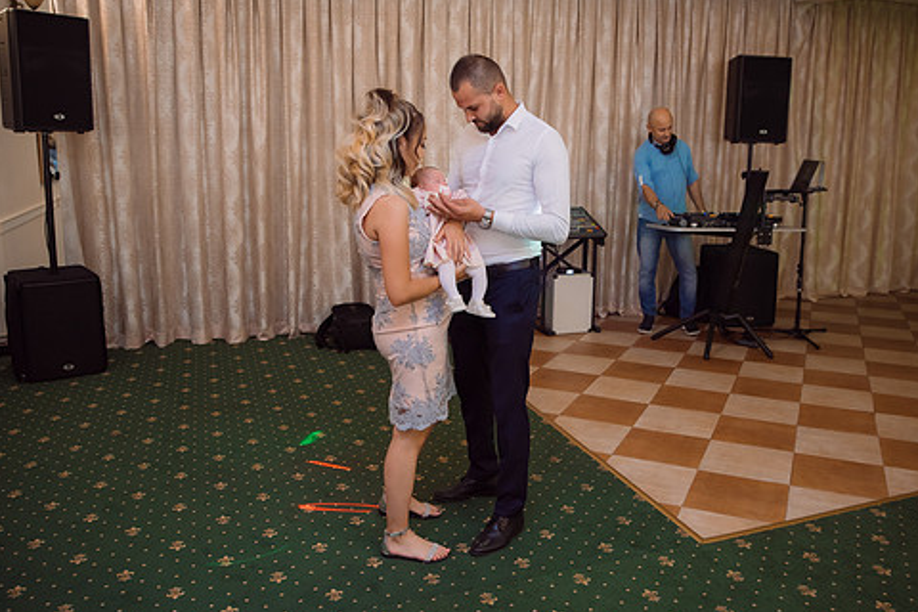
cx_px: 486
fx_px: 739
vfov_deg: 44.9
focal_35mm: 29
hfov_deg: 63.6
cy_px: 290
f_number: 2.8
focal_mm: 24
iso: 1250
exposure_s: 1/200
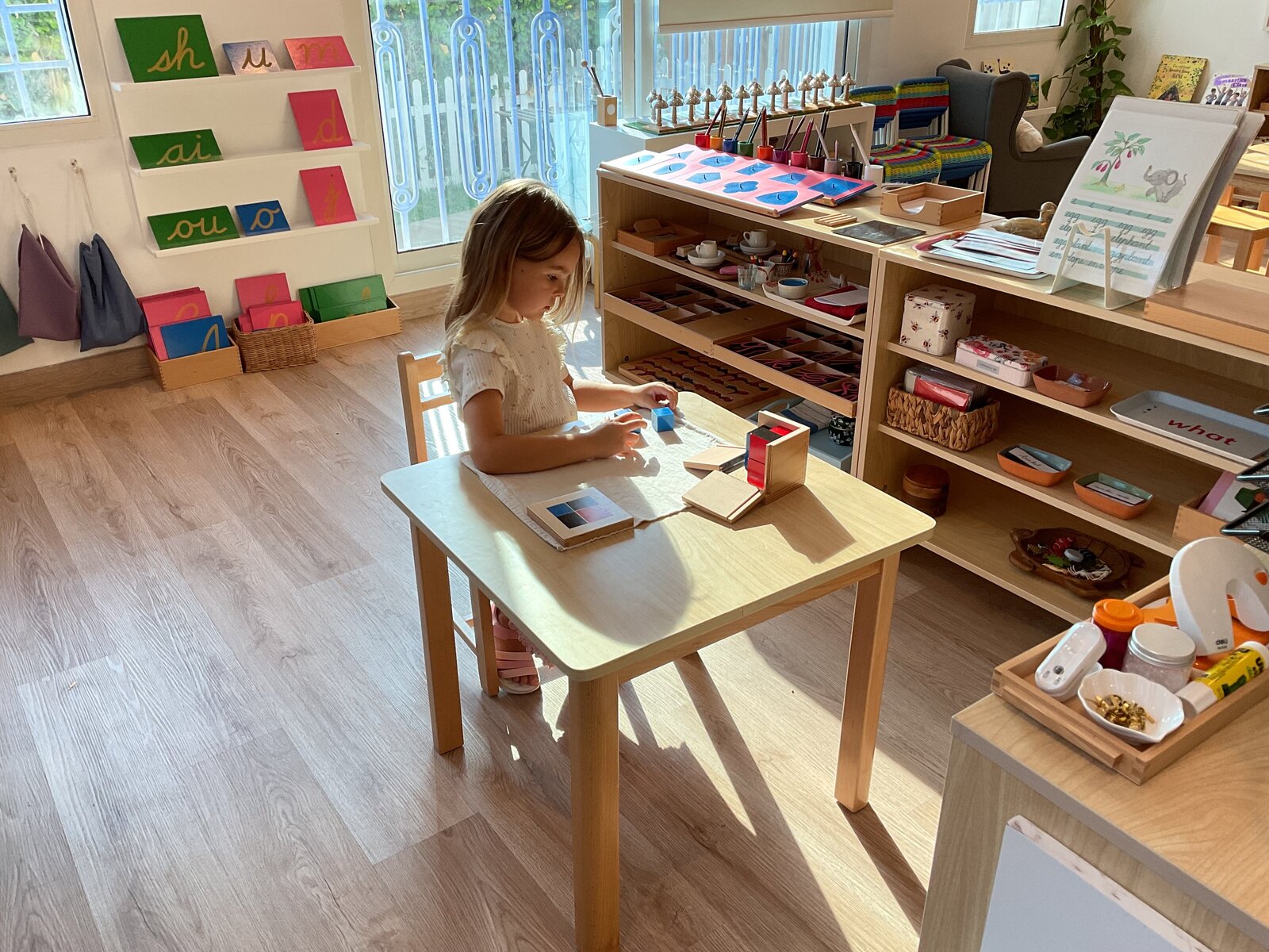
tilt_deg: -27.6
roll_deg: +0.7
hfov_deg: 61.7
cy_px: 476
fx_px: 1063
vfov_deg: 48.2
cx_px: 634
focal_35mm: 29
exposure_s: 1/120
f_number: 1.8
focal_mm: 3
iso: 40
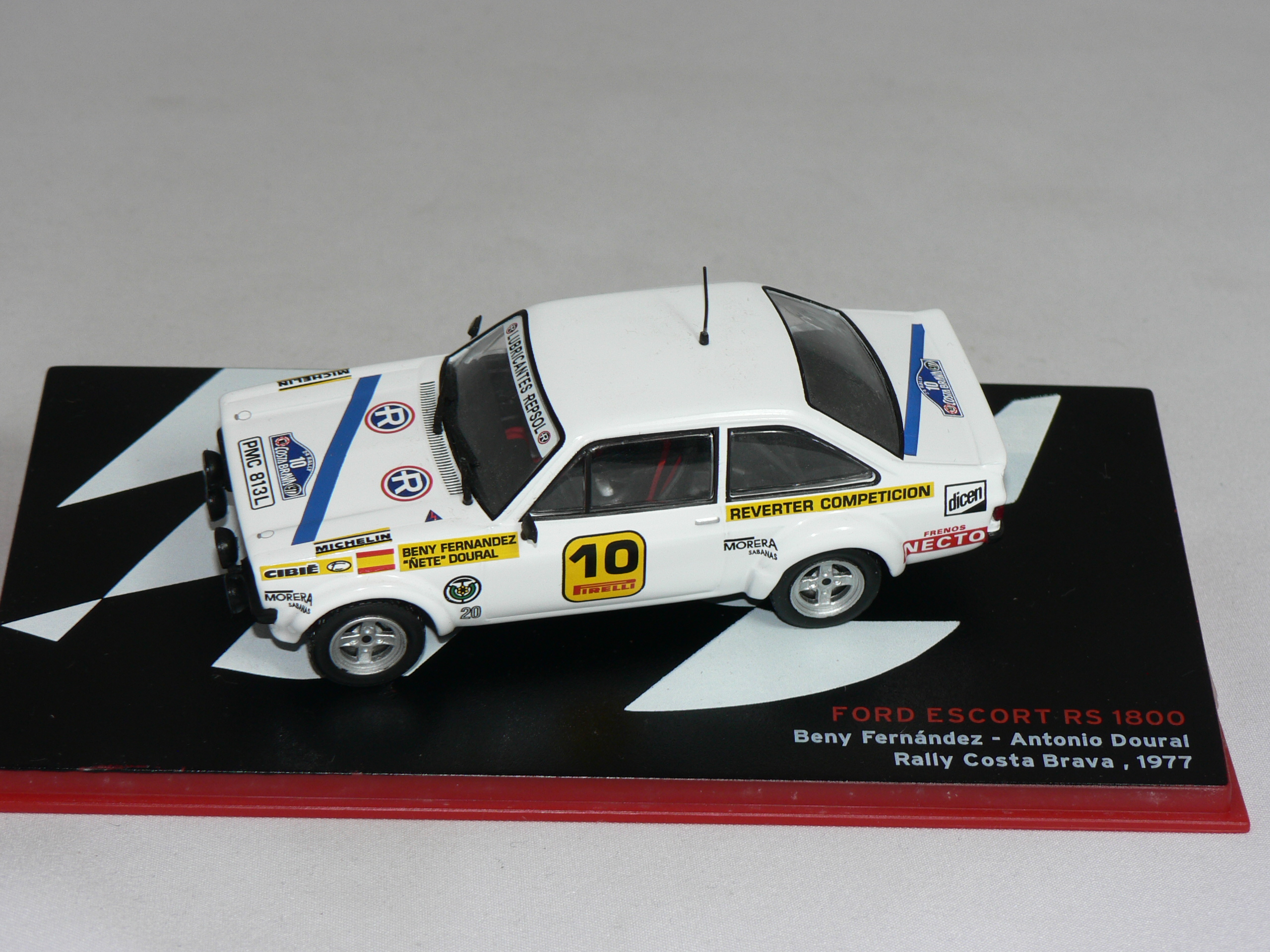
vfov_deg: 15.9
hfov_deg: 21.1
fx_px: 3412
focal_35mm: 93
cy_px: 476
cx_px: 635
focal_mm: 15.5
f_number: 4
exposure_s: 1/60
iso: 80
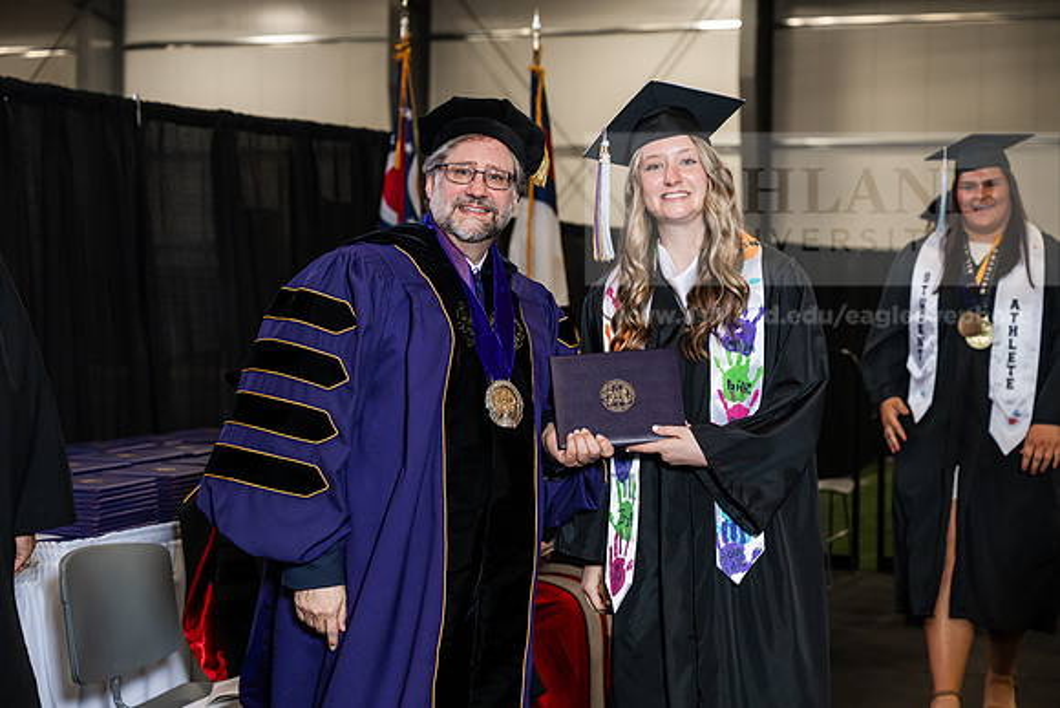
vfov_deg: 19.5
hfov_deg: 28.8
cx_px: 530
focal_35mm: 70
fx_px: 2061
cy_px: 354
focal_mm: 70
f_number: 4.5
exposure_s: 1/200
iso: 1250
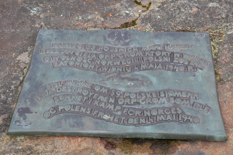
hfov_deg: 38.9
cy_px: 78
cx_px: 116
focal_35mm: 51
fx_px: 330
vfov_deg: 26.5
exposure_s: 1/160
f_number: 6.3
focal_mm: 34
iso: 100
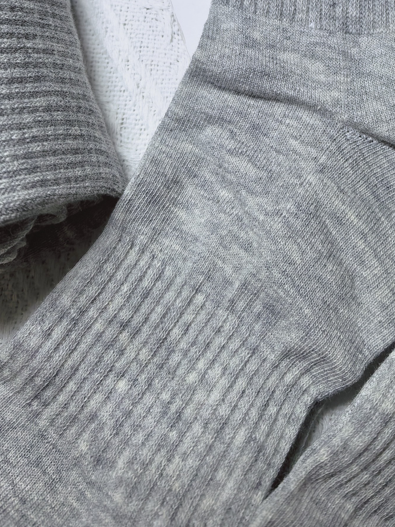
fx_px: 837
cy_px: -55
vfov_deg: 31.0
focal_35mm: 55
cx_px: 309
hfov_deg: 26.1
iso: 125
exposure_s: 1/100
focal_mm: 8.5
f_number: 2
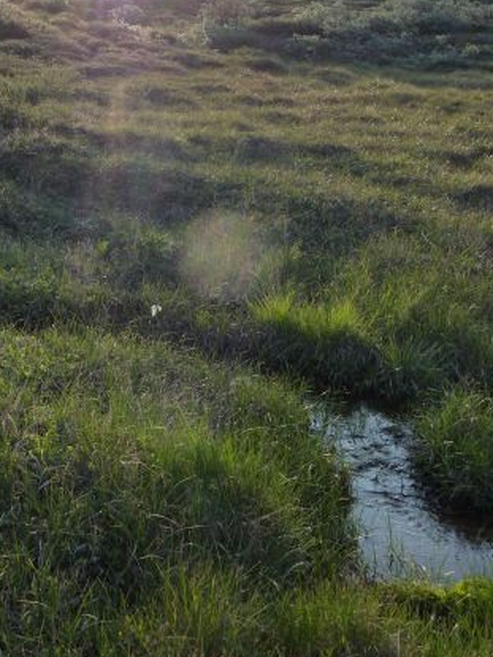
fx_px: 797
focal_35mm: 42
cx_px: 165
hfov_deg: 34.1
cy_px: 202
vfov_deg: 43.9
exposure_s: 1/400
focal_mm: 4.7
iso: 125
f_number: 4
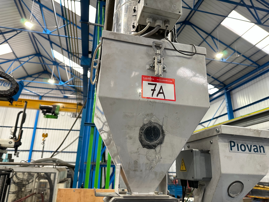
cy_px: 101
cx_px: 134
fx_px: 187
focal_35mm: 24
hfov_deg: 71.6
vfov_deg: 56.8
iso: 250
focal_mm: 6.86
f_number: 1.78
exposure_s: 1/76
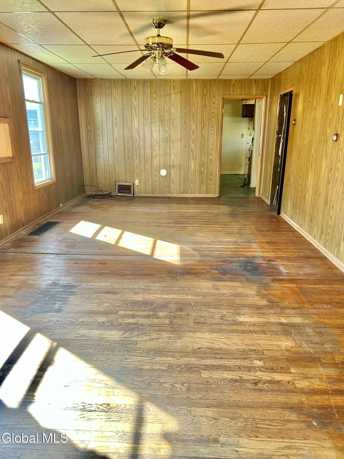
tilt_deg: -15.5
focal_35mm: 26
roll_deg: -0.9
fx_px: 345
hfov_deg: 53.1
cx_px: 172
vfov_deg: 67.3
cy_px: 230
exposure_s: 1/121
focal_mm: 5.7
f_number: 1.5
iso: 80
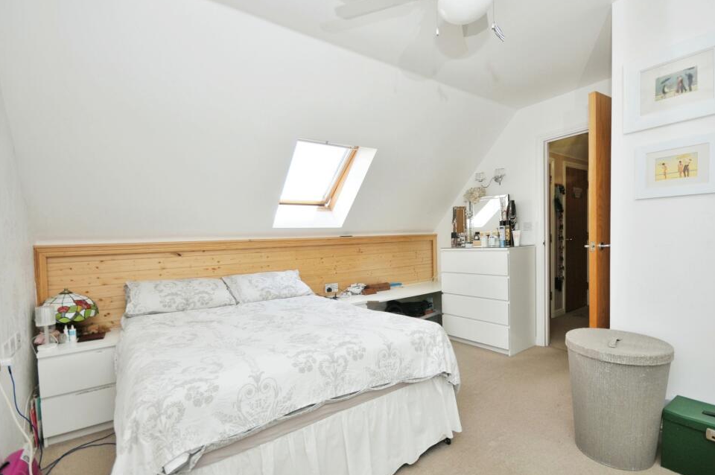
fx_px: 317
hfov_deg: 96.7
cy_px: 233
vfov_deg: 73.6
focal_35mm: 16
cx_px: 373
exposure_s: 1/125
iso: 200
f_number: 5.6
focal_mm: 10
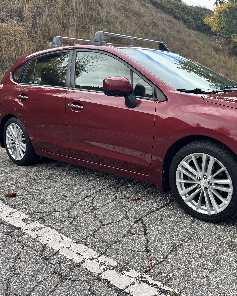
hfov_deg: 44.8
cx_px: 166
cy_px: 145
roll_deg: +0.6
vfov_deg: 55.7
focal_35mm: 32
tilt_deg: -11.3
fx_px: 281
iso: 80
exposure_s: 1/354
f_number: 1.78
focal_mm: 6.76
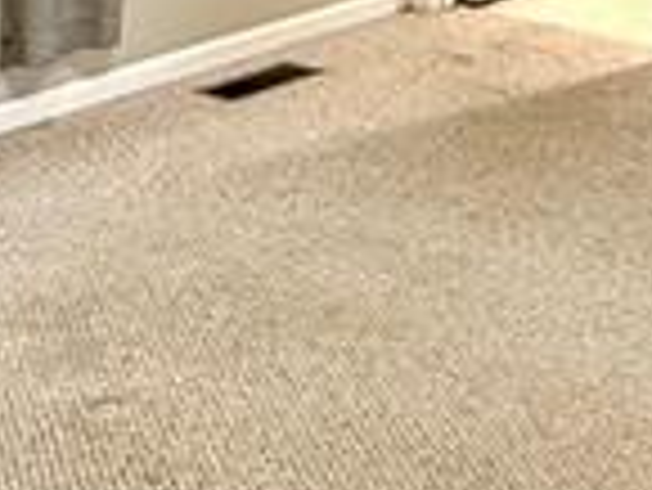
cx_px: 396
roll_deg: -0.5
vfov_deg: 13.5
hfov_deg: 19.8
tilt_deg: -2.7
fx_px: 1866
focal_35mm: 99
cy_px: -378
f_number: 2.2
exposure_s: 1/60
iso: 250
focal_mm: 2.22
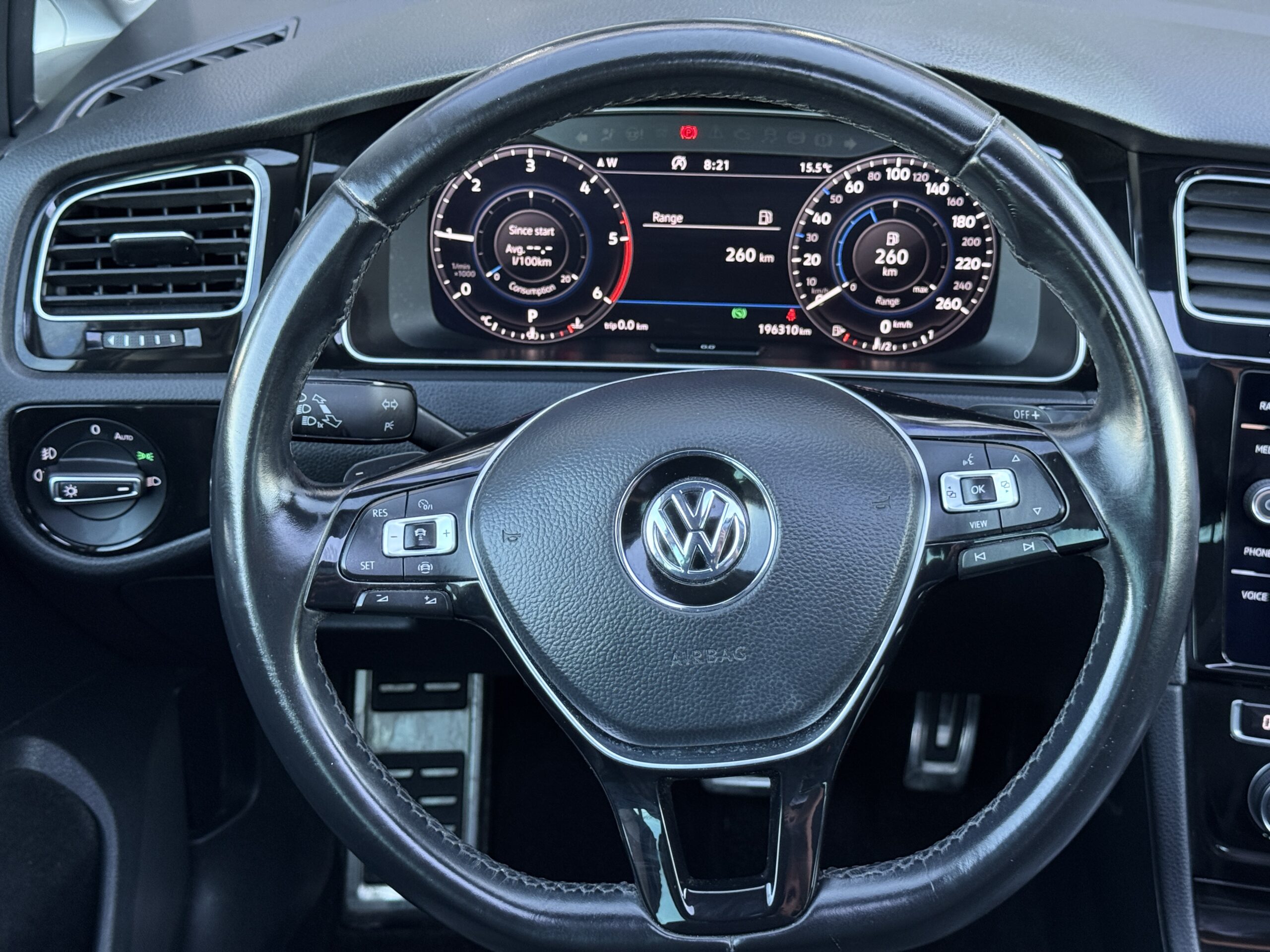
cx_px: 635
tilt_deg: -29.4
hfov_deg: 39.7
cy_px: 476
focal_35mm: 48
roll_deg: -0.1
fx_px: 1761
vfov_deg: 30.3
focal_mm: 6.76
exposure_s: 1/56
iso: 200
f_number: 1.78
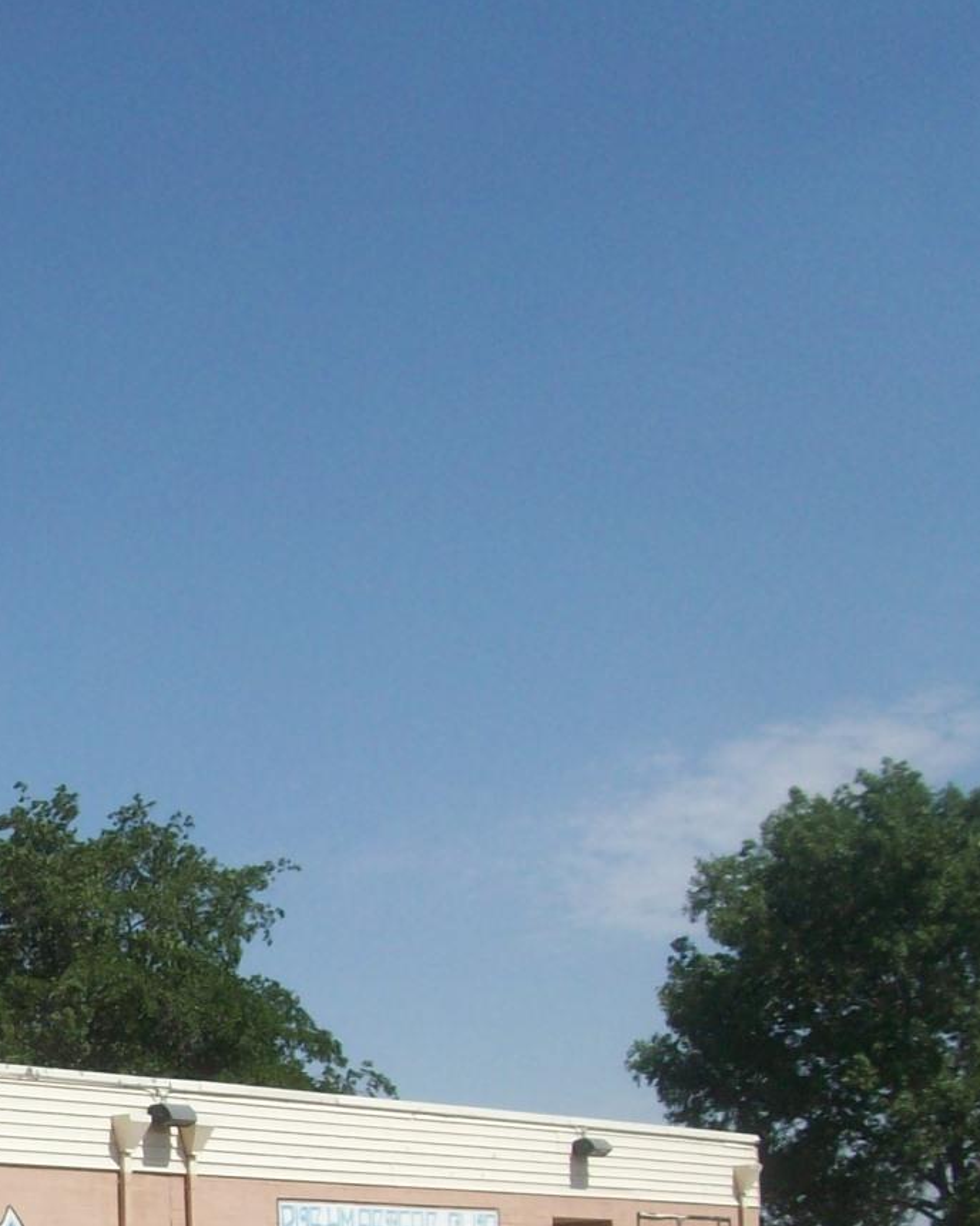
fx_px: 2864
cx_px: -170
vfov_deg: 23.6
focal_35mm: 79
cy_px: 1044
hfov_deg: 18.5
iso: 64
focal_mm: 5.7
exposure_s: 1/494
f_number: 5.5
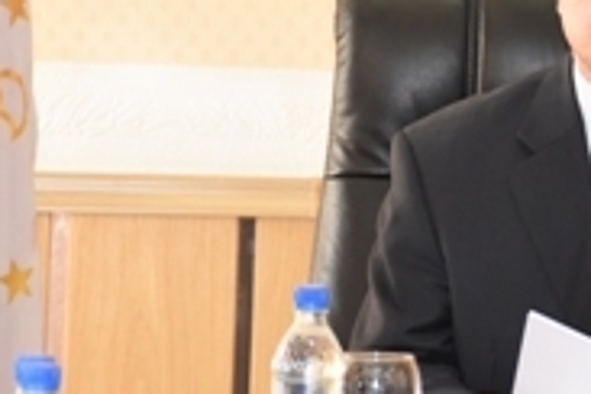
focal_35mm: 492
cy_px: 153
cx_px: 597
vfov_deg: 2.8
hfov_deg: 4.2
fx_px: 8076
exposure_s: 1/50
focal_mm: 150
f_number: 5.6
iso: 1600
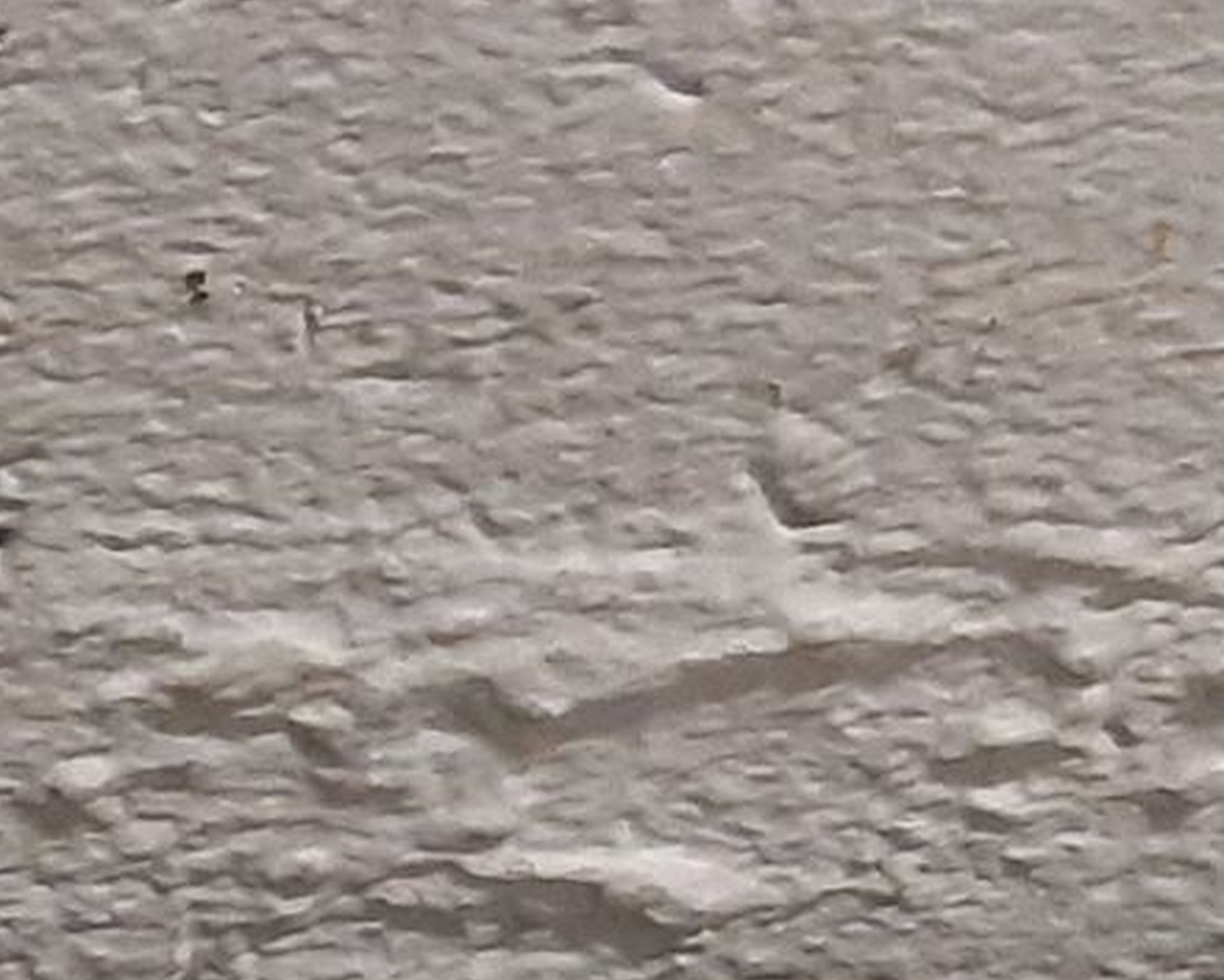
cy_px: 930
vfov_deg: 12.9
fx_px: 4275
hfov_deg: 13.0
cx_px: -1572
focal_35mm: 118
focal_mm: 3.93
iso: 250
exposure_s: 1/50
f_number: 1.7
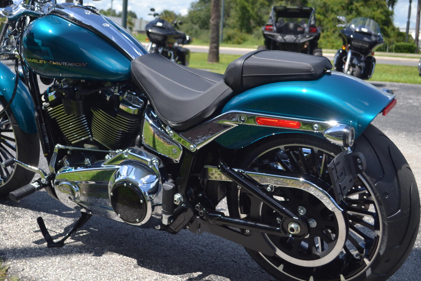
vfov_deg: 27.0
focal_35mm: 50
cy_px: 120
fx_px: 585
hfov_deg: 39.5
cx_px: 183
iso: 100
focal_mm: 26
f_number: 4.2
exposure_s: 1/500
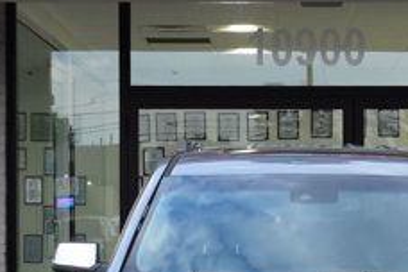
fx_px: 2142
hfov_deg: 10.8
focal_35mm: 189
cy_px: 265
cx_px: 360
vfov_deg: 7.2
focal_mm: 28
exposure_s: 1/50
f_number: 8
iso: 400
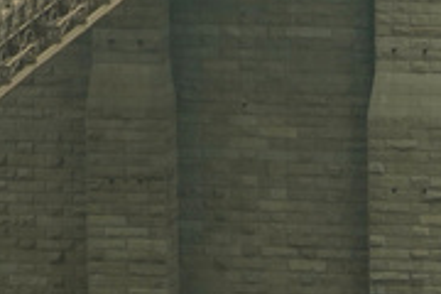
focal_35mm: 1139
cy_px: -478
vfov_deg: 1.2
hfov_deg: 1.8
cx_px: -218
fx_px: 13952
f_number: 4.5
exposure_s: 1/200
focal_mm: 72
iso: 100
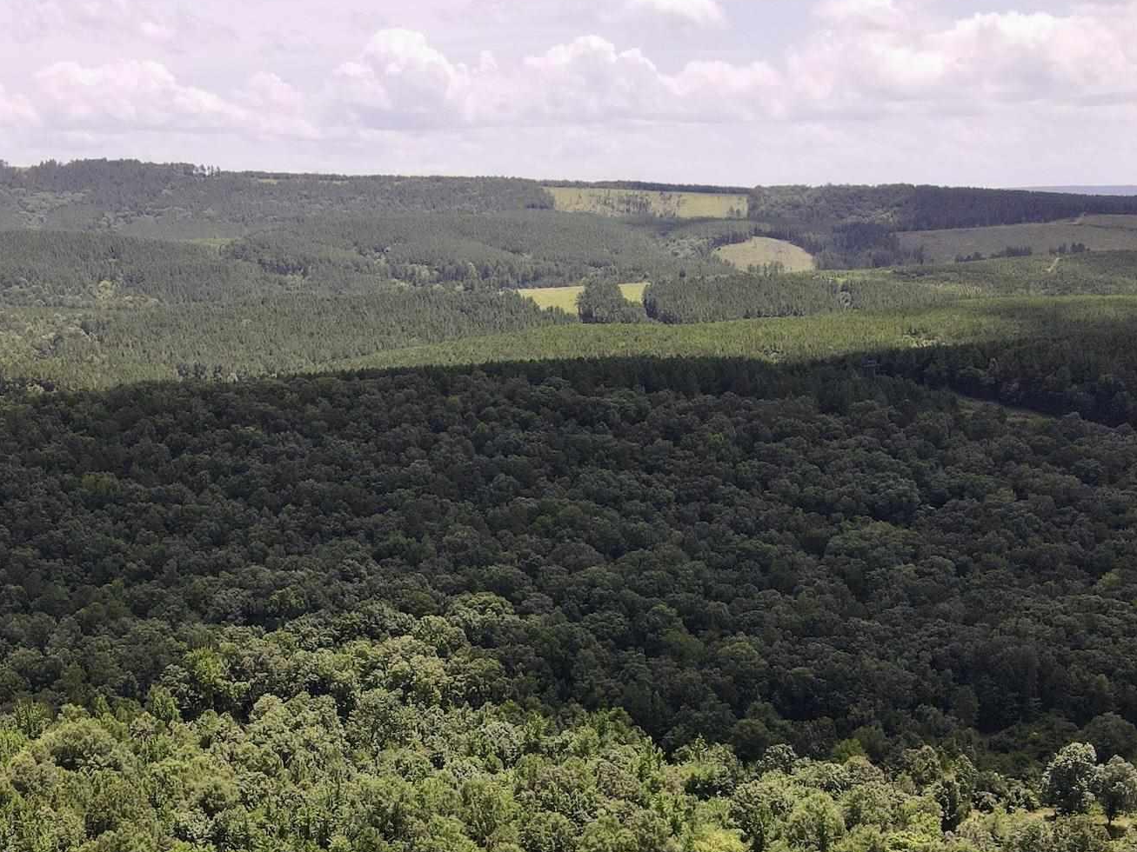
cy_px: 795
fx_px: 1544
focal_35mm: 47
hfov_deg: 40.1
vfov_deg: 29.4
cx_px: 416
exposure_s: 1/15
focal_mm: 4.5
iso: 200
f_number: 2.8
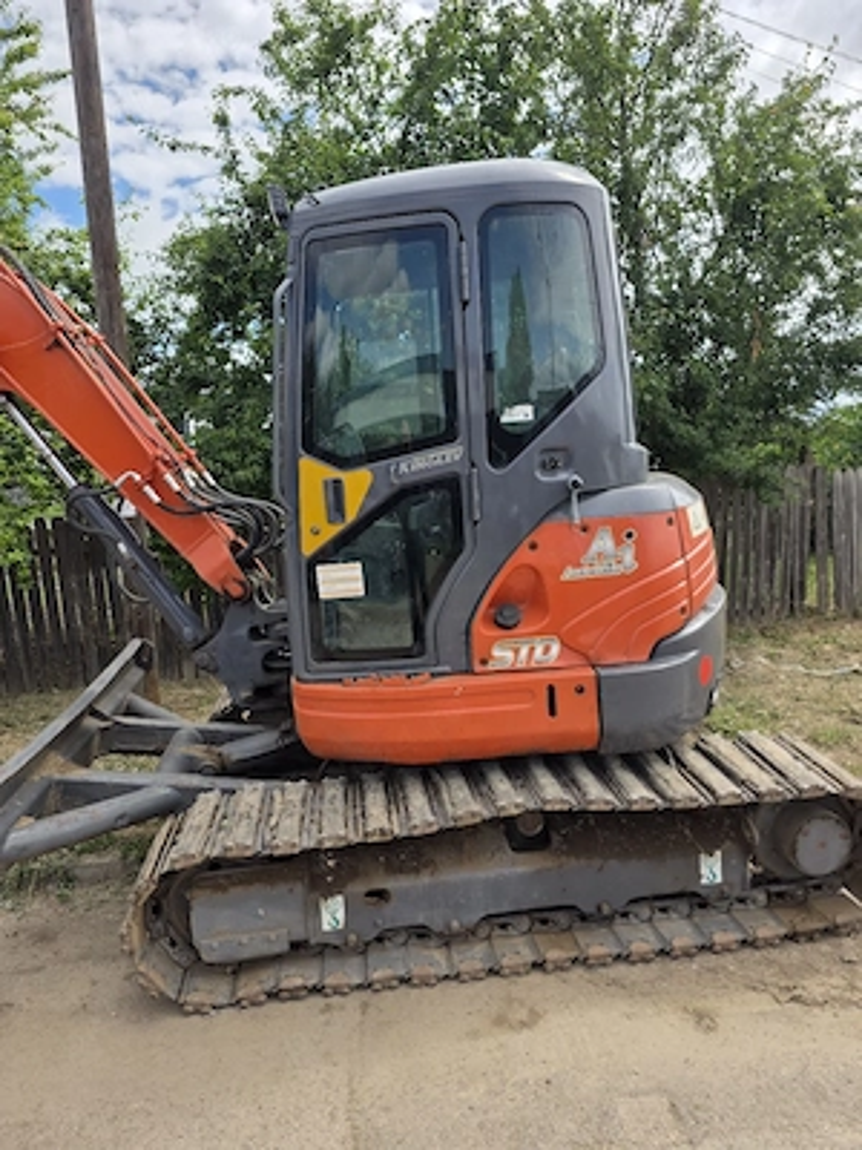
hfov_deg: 58.9
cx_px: 431
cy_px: 575
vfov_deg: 73.9
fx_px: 764
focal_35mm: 23
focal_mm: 6.25
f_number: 1.7
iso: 80
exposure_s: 1/5000
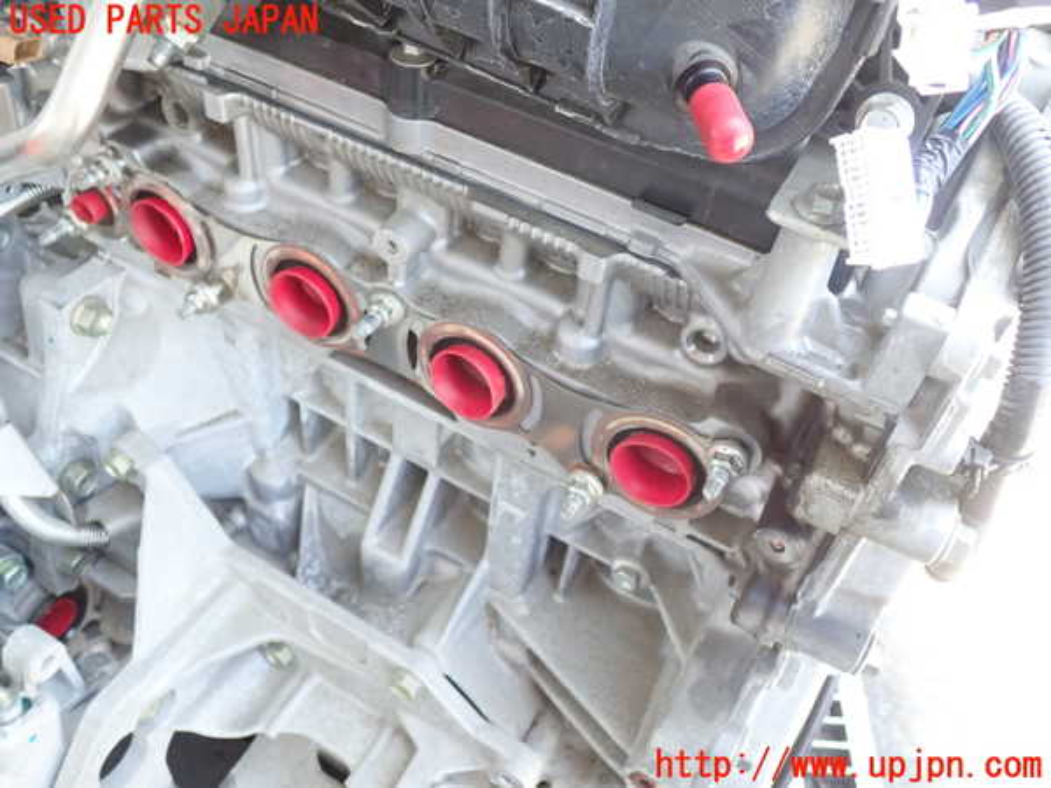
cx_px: 526
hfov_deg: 60.0
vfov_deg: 46.8
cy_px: 394
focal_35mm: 30
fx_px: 911
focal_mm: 5.5
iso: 400
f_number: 2.3
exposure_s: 1/125
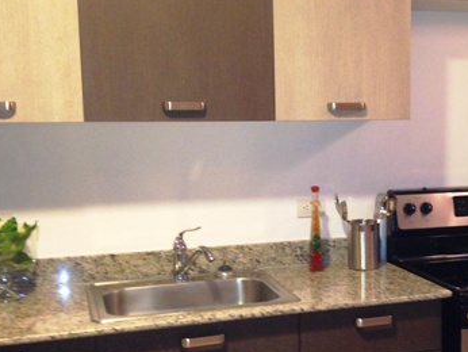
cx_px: 354
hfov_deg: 31.1
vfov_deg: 24.0
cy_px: 206
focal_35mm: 61
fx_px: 825
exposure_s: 1/20
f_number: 2.4
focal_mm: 4.12
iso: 200
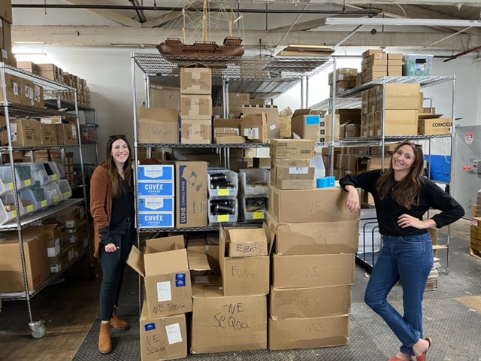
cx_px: 240
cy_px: 180
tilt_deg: -5.8
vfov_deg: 53.1
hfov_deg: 67.3
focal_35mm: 26
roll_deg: +0.8
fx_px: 361
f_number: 1.6
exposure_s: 1/60
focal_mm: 5.1
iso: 160
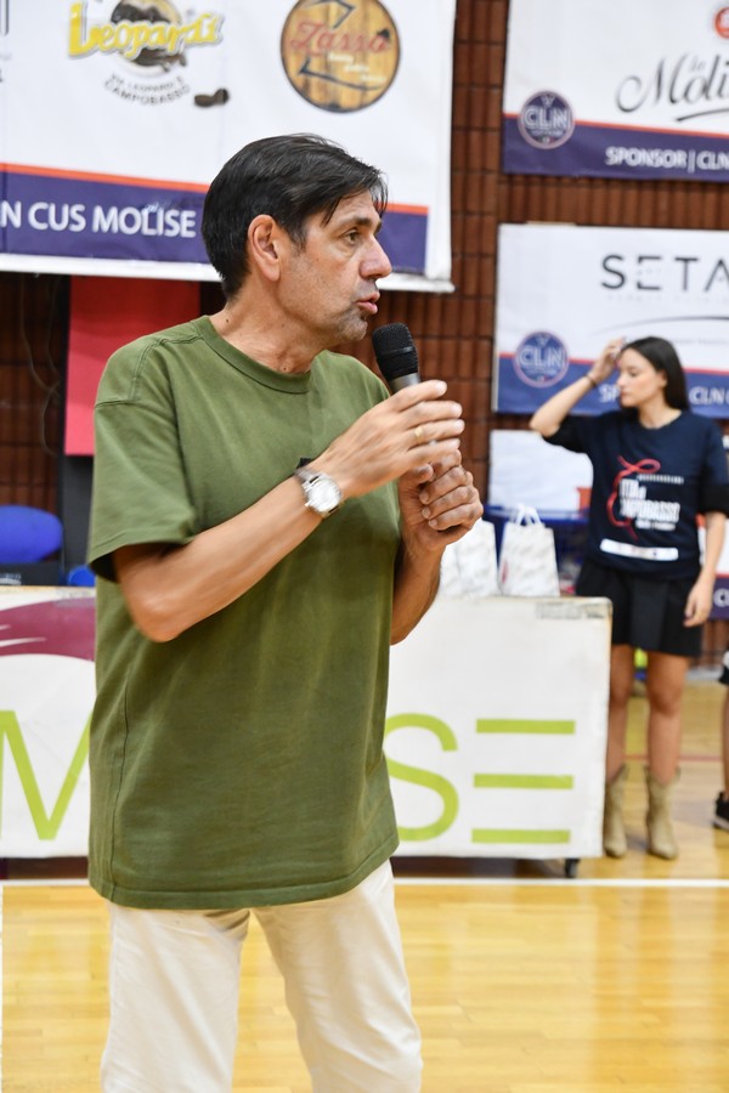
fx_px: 1458
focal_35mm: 48
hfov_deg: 28.1
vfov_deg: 41.1
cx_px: 364
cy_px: 546
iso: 2500
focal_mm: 32
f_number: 5
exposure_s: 1/100
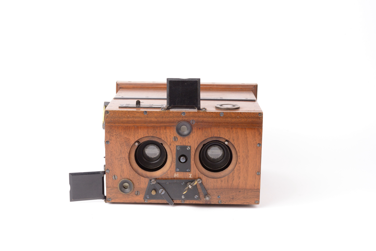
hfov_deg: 33.4
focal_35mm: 60
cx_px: 188
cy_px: 126
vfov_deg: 22.6
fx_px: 627
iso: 2500
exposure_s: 1/125
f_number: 13
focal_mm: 60
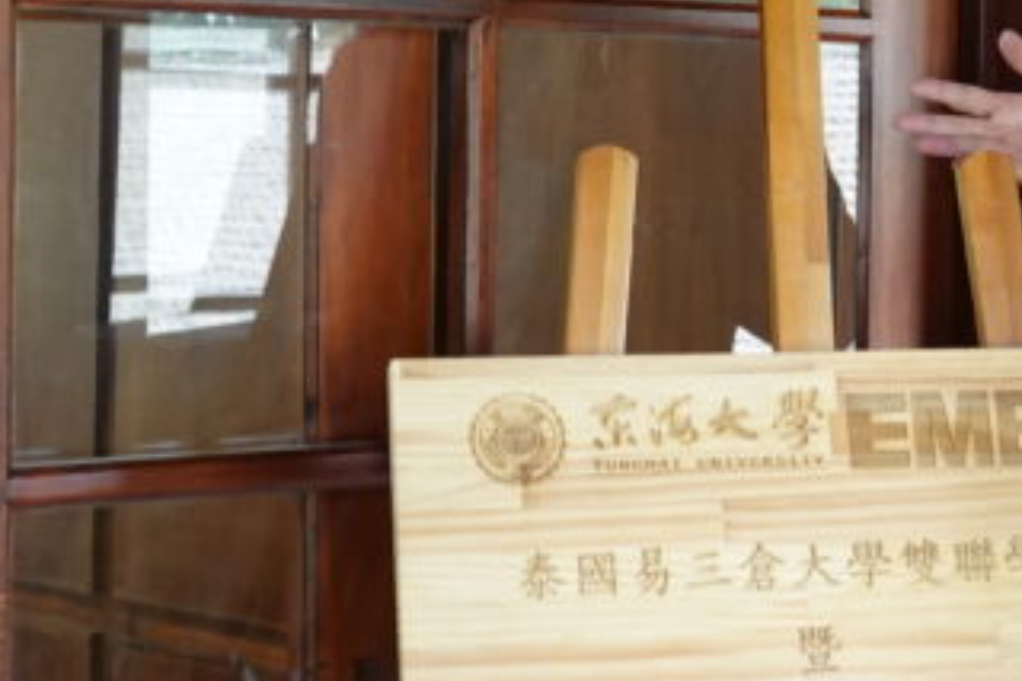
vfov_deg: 12.2
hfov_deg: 17.9
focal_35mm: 112
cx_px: 961
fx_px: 3178
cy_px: 216
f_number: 3.2
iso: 800
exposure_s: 1/40
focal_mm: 12.96
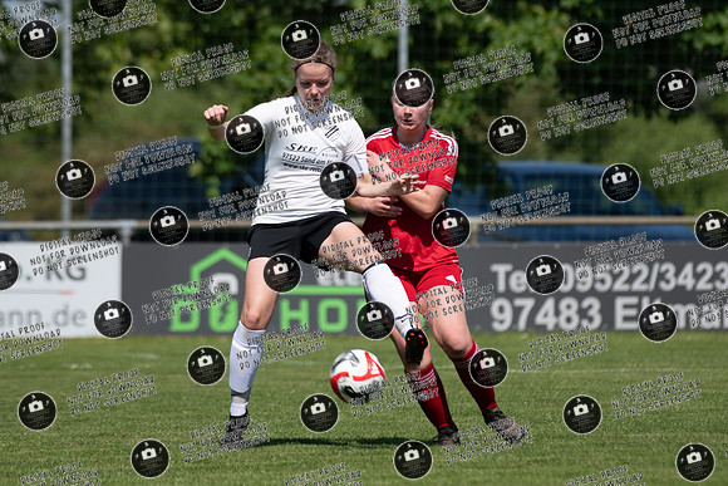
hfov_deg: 4.3
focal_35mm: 478
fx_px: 9671
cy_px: 172
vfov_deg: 2.9
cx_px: 362
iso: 110
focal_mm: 350
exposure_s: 1/800
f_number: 5.6
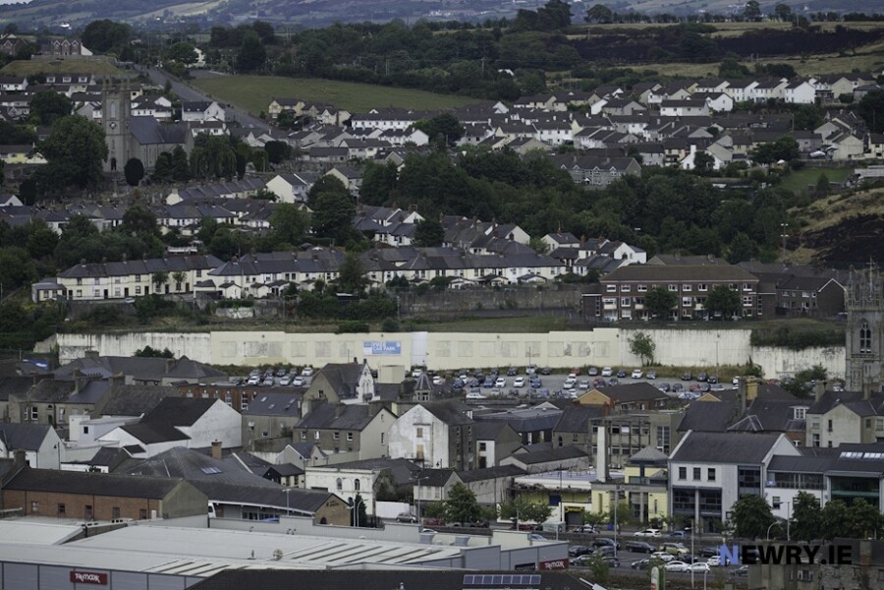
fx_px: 4714
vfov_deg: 7.2
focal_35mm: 192
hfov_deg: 10.7
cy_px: 295
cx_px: 442
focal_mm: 128.3
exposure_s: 1/1400
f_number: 5
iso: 400
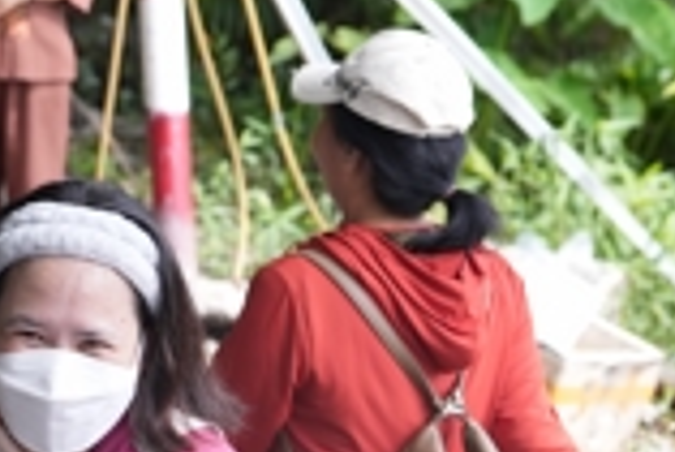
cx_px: -271
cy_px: 415
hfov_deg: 13.5
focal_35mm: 145
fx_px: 2721
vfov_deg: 9.4
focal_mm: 35
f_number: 2.8
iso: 500
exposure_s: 1/1600
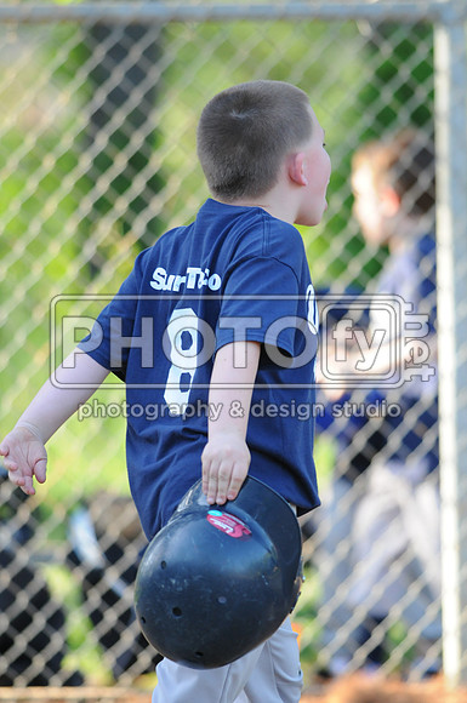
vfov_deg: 4.6
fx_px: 8782
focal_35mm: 450
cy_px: 352
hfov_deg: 3.0
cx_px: 234
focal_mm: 300
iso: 800
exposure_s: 1/500
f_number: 4
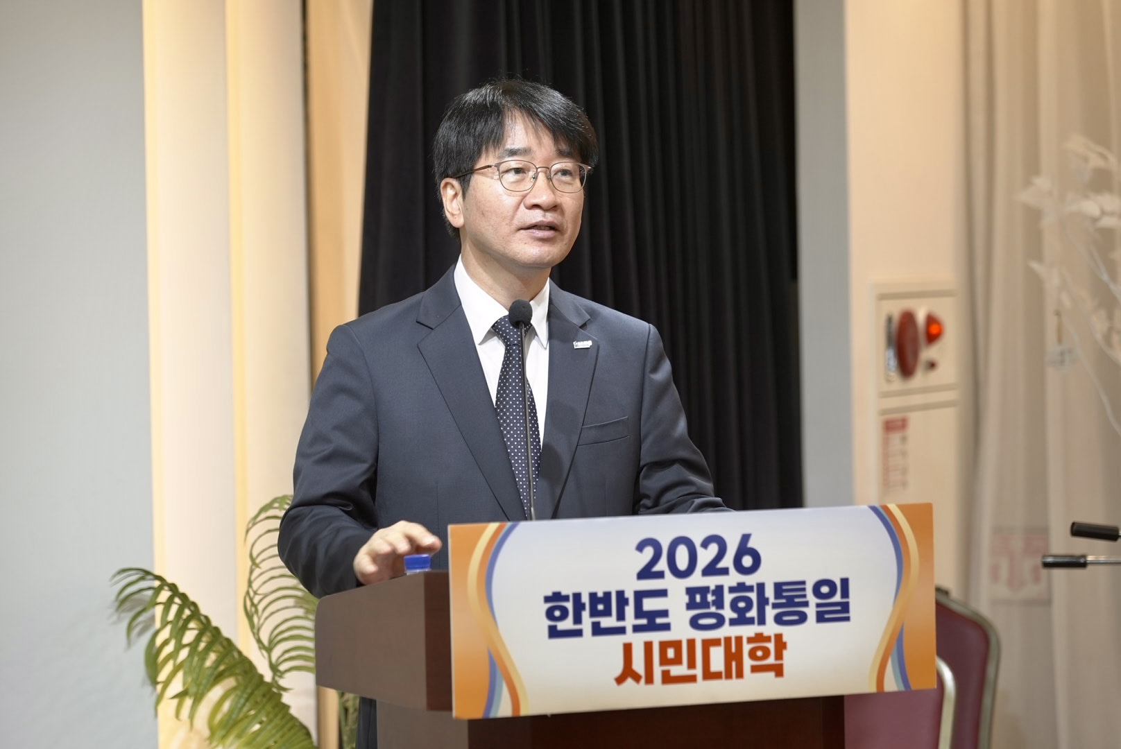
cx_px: 560
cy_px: 374
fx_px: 4705
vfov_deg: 9.1
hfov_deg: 13.6
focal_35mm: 151
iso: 500
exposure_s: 1/60
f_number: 4.5
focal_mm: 151
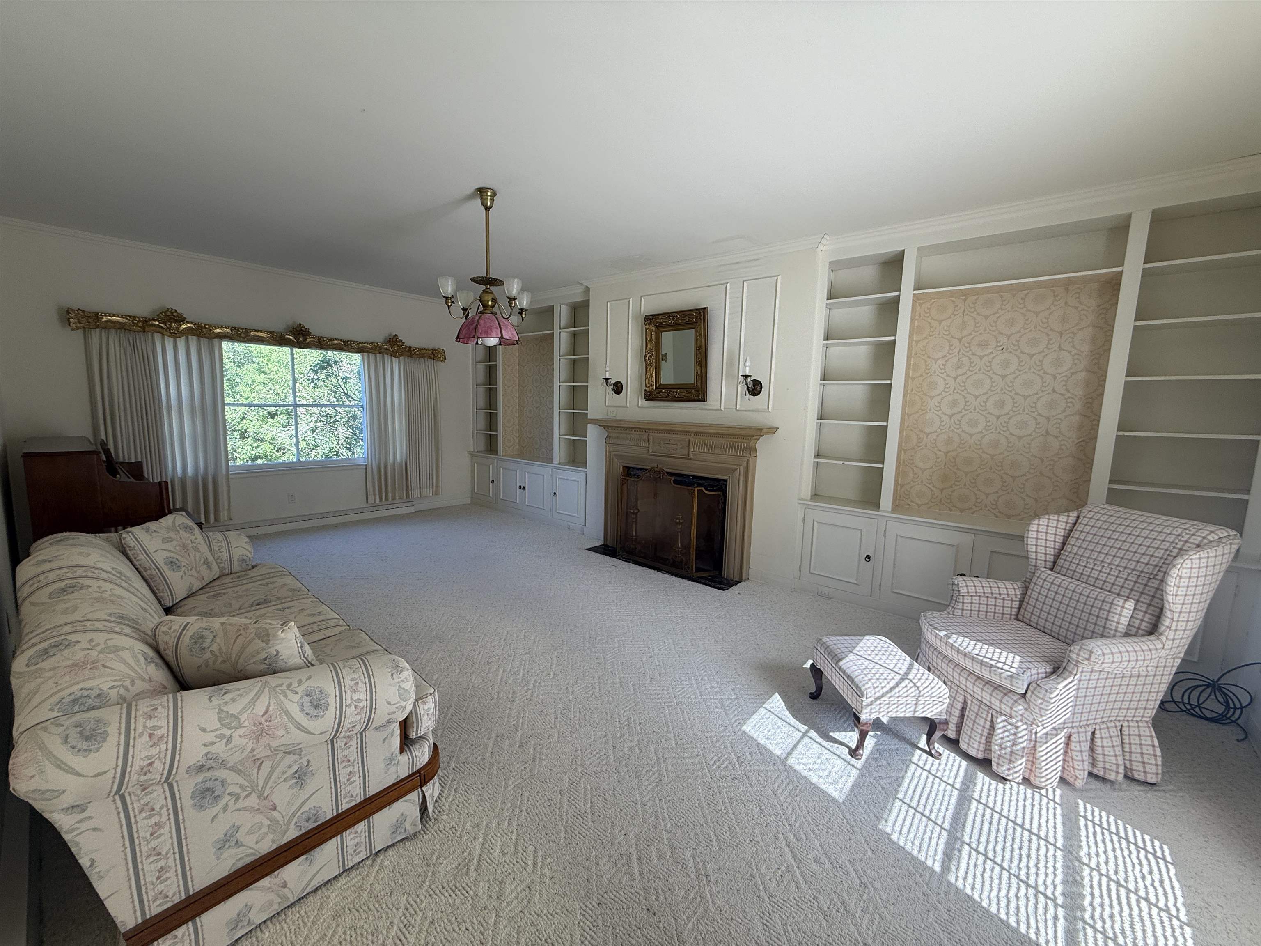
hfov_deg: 102.1
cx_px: 630
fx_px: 510
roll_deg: -2.2
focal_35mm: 14
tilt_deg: -7.0
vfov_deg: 85.7
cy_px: 473
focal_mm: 2.22
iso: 64
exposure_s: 1/154
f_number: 2.2
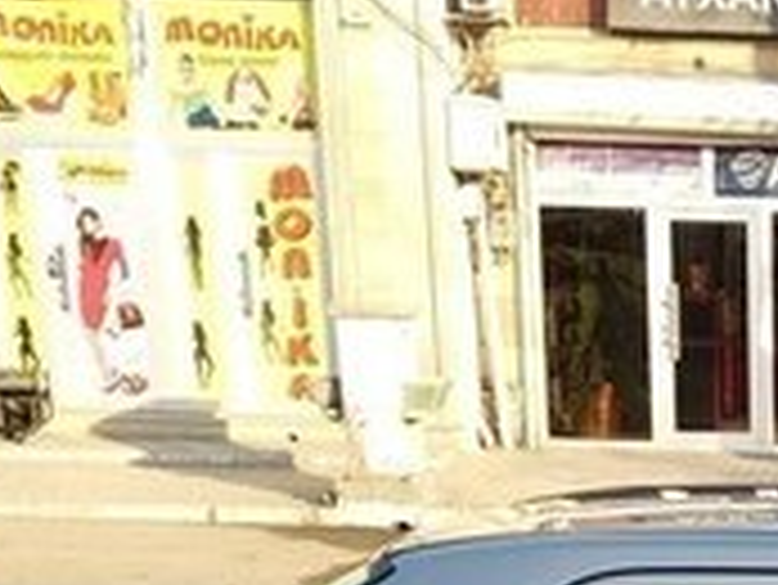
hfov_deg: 18.6
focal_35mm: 99
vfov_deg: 13.4
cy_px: 1064
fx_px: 2227
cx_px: 985
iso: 125
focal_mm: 3.81
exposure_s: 1/246
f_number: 2.2
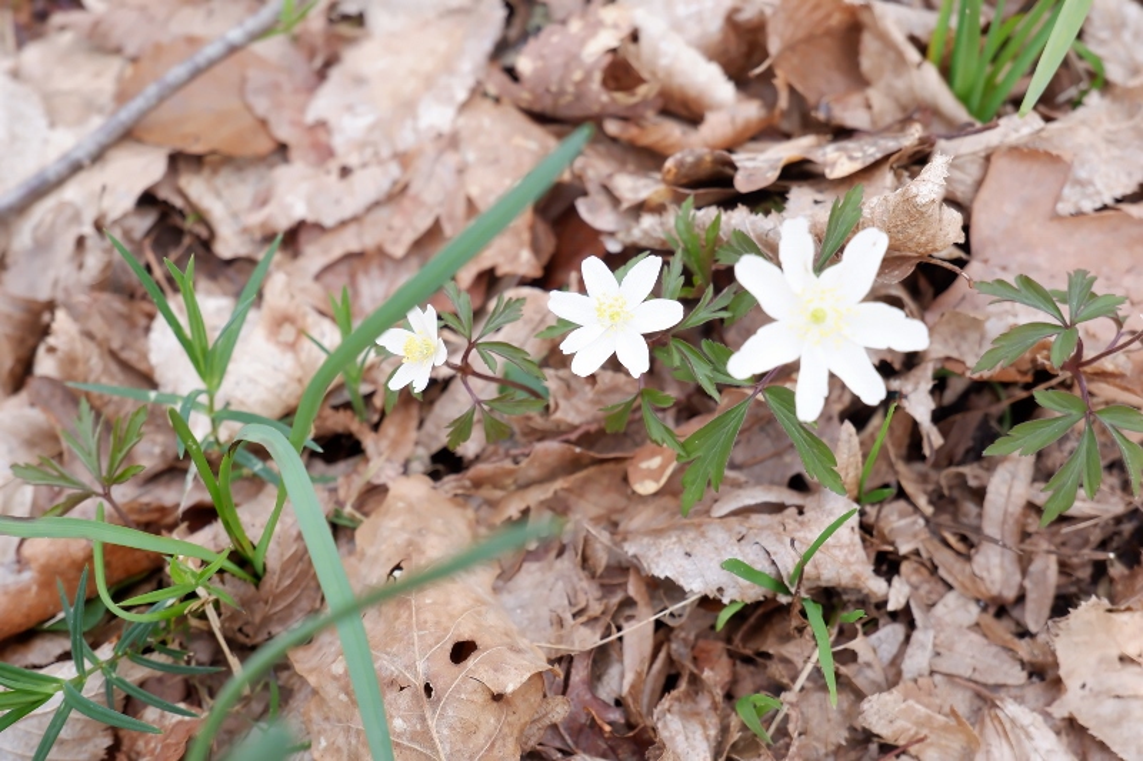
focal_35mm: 60
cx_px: 572
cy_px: 380
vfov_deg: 22.6
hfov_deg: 33.4
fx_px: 1904
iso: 400
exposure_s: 1/150
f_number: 5.6
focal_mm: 40.8
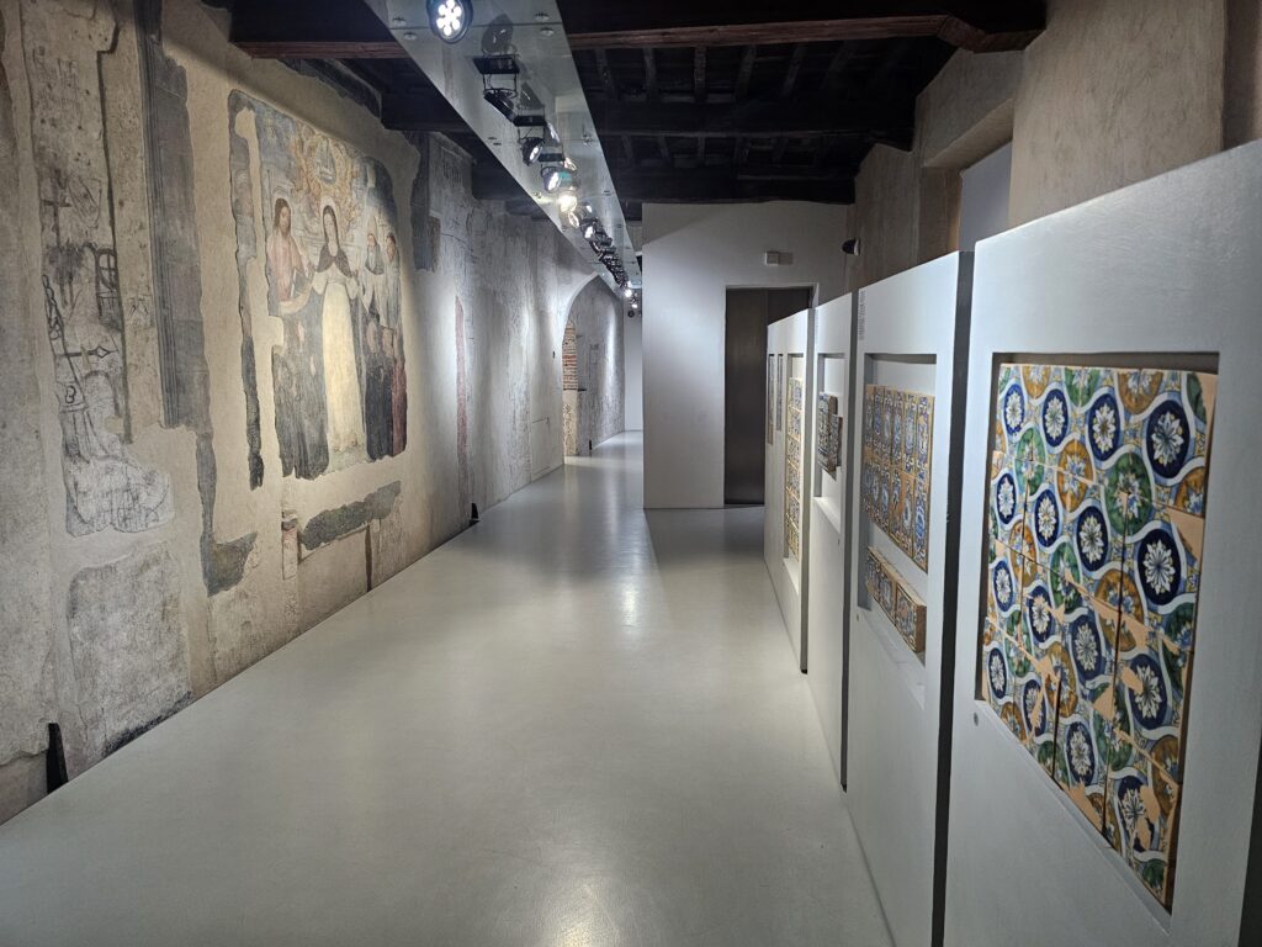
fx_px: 839
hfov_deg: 73.9
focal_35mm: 23
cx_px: 631
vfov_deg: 58.9
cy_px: 474
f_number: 1.7
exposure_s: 1/100
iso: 500
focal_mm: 6.3
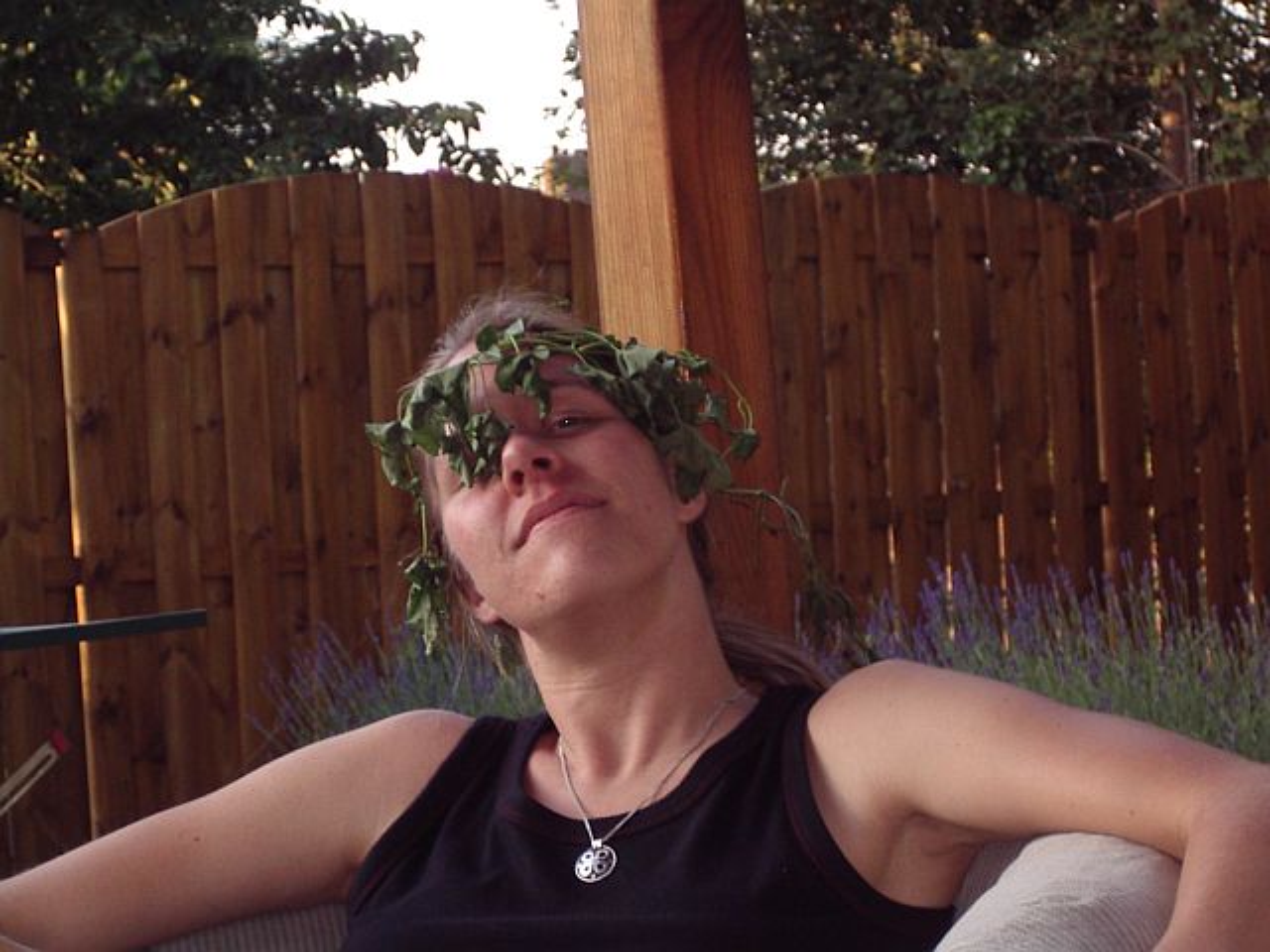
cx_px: 635
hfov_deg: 17.3
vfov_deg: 13.0
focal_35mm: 114
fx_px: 4182
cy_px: 476
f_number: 5
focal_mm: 17.4
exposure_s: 1/125
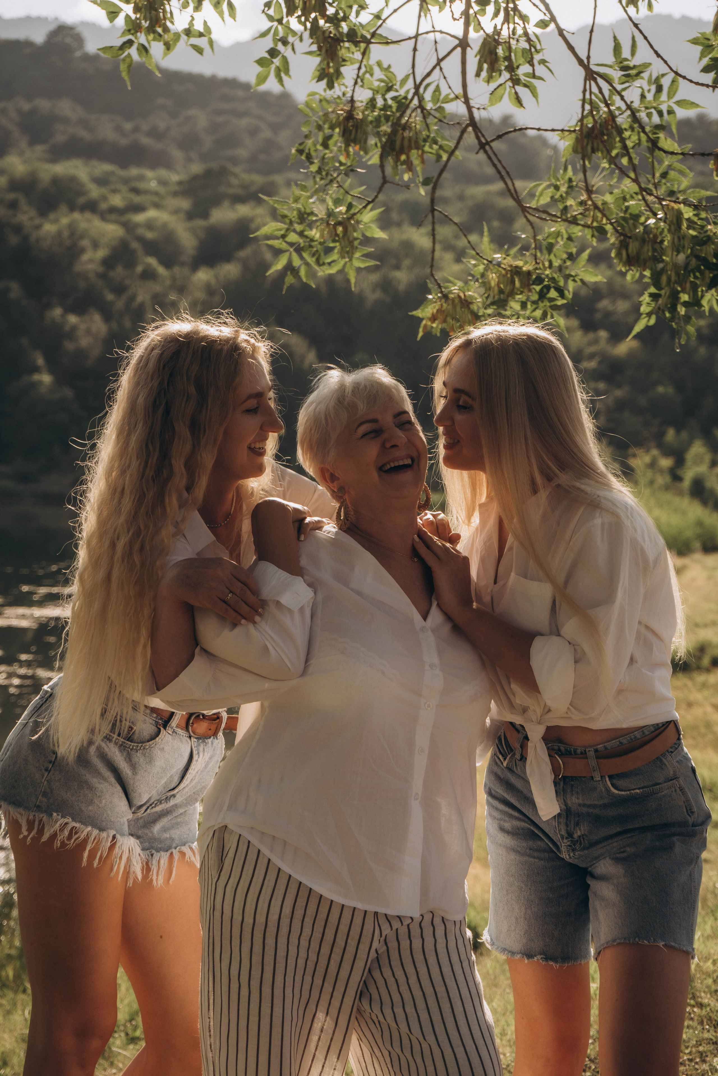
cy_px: 538
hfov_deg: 19.5
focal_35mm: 70
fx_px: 2094
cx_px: 359
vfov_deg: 28.8
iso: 320
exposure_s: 1/500
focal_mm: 70
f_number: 7.1
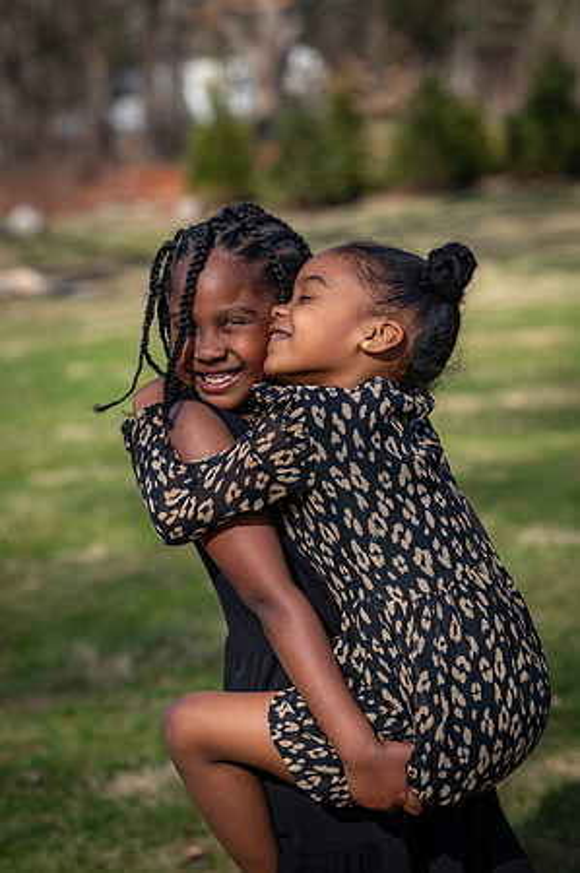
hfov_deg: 14.4
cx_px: 290
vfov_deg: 21.5
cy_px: 436
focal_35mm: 95
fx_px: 2301
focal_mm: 95
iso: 250
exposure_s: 1/1600
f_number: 4
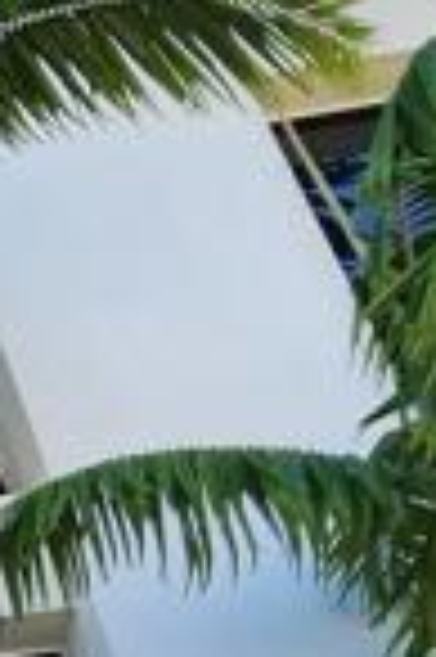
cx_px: -975
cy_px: 792
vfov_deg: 21.3
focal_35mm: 89
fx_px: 1621
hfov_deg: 10.0
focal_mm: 2.2
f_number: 2.2
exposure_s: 1/714
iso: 50
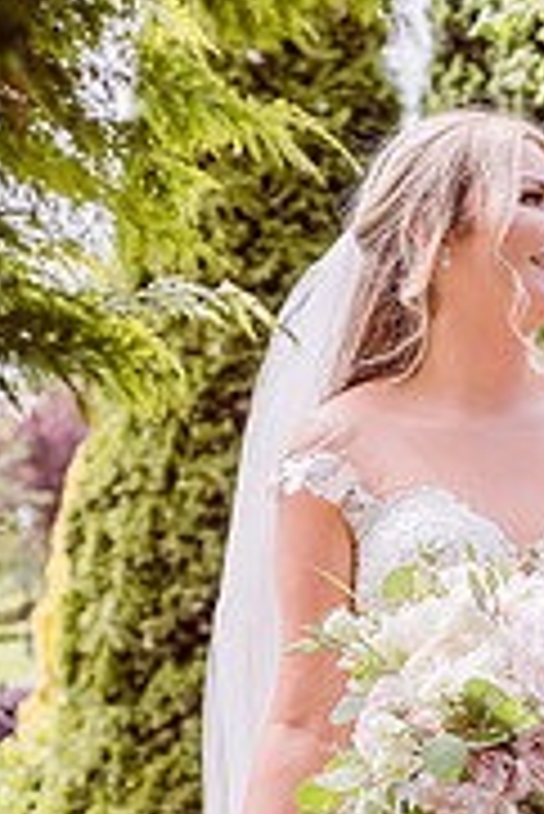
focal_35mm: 154
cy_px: 549
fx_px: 3484
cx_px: 414
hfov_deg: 8.9
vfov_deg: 13.3
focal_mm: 62
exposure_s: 1/800
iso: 250
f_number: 4.5
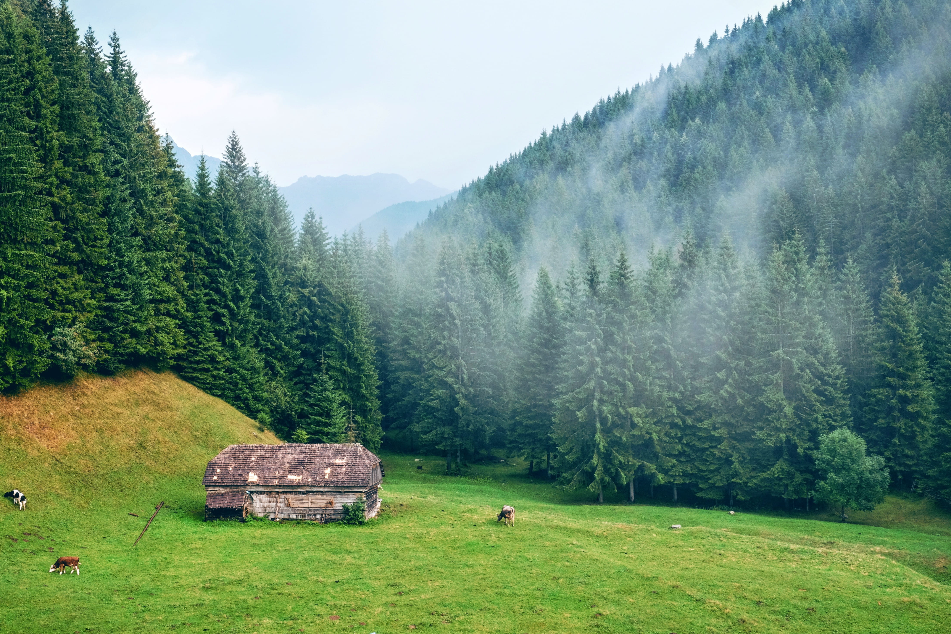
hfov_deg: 49.5
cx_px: 456
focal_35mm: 39
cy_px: 349
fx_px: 1030
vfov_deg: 34.2
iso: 800
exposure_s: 1/450
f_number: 5
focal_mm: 23.3
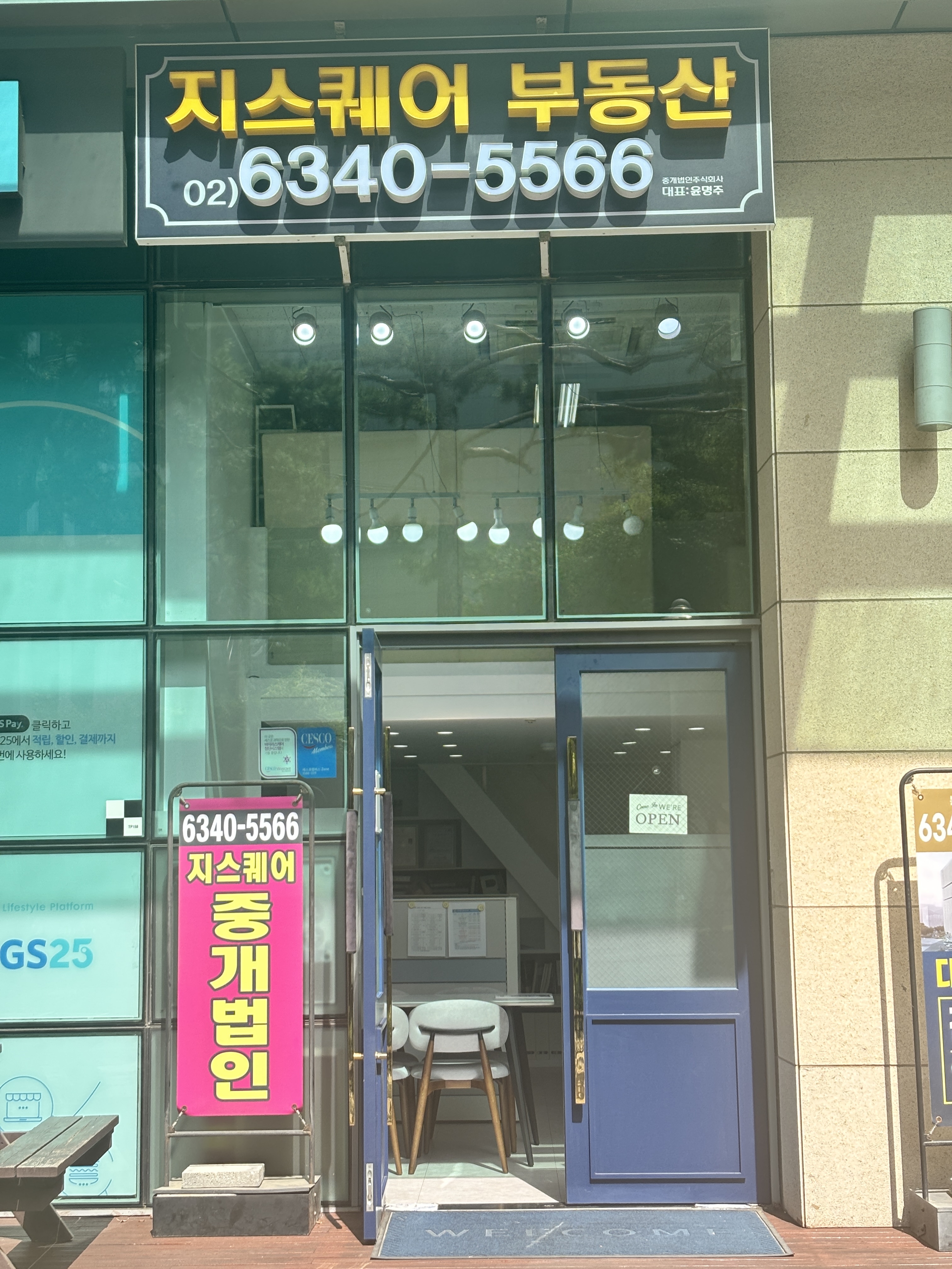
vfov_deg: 36.8
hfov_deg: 28.0
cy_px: 634
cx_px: 476
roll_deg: +0.1
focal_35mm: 52
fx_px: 1907
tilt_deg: +6.3
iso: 32
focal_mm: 5.96
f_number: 1.6
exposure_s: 1/988
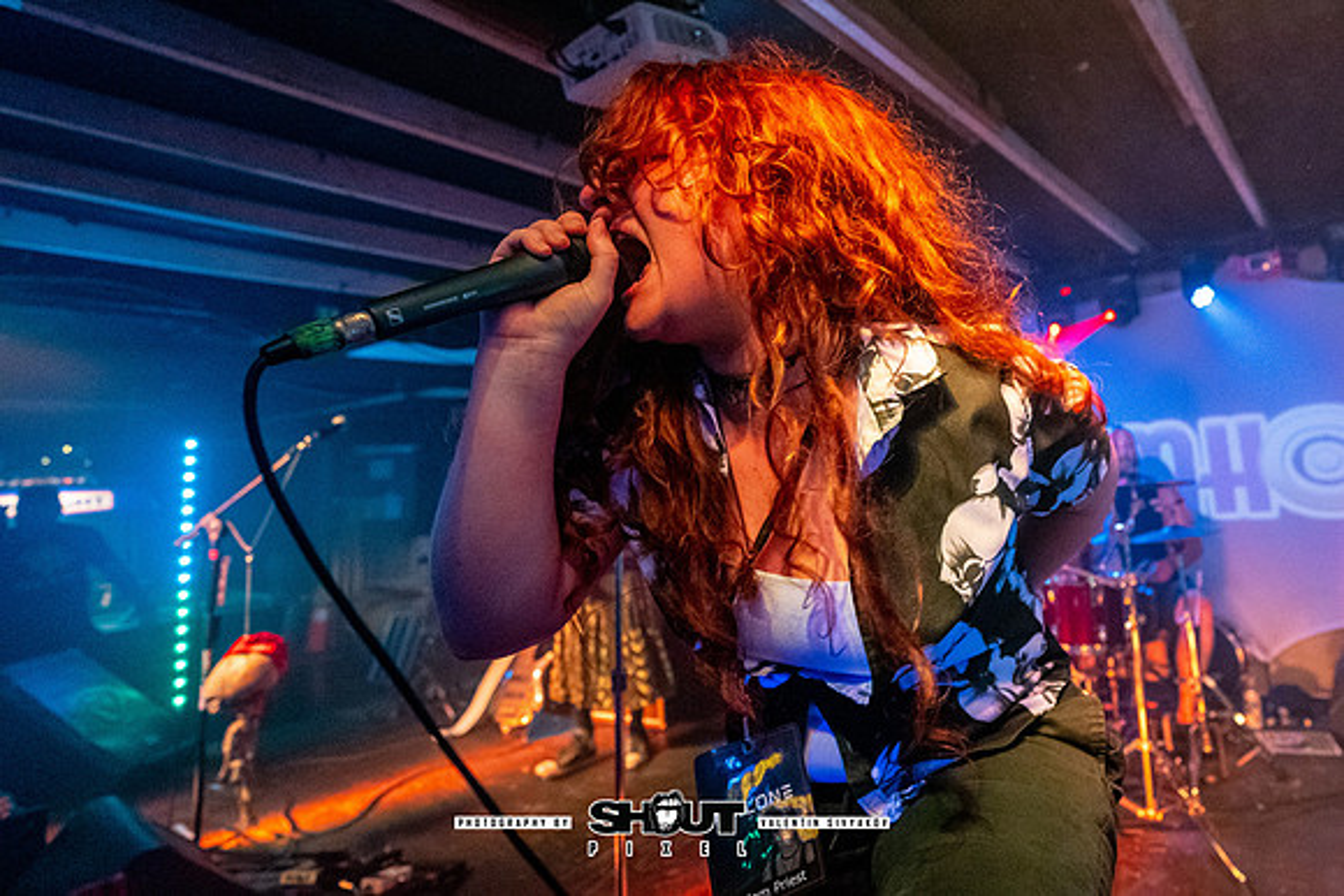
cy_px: 352
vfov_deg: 63.6
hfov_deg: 83.0
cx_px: 917
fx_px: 714
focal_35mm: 19
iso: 4000
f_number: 2.8
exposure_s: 1/160
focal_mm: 14
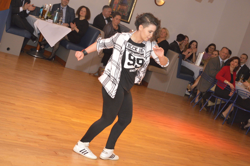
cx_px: 125
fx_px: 500
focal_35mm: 72
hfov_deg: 28.1
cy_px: 83
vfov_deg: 18.9
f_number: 4.8
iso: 3200
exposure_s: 1/200
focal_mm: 48
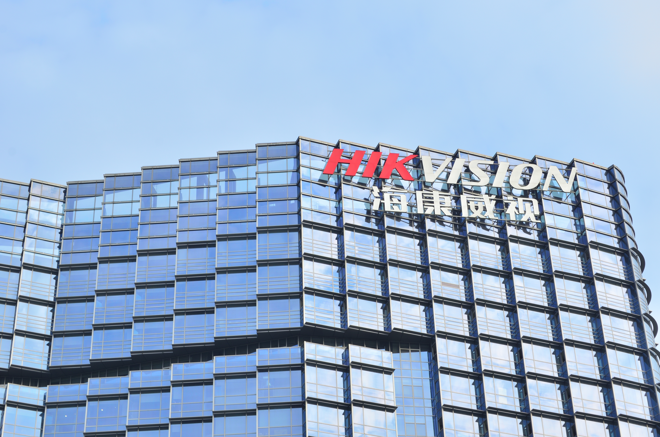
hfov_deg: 24.7
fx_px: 1509
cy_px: 218
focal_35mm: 82
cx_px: 330
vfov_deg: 16.5
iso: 100
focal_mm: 55
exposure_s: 1/80
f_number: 8
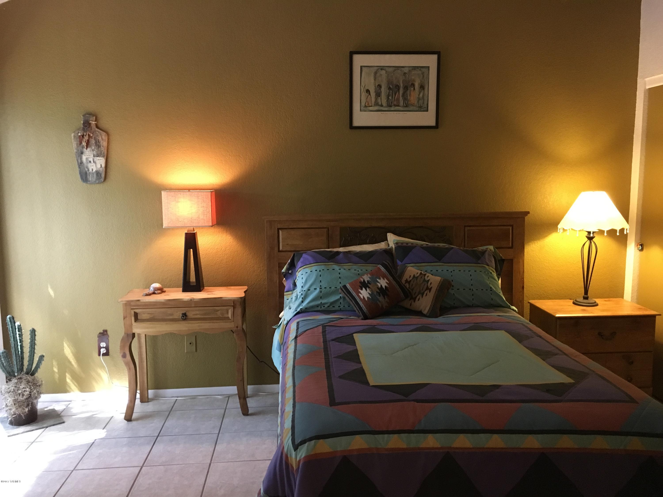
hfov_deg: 61.7
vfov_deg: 48.2
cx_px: 332
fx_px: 555
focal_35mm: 29
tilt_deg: -6.5
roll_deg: +0.5
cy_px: 248
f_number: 2.2
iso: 200
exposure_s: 1/30
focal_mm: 4.15
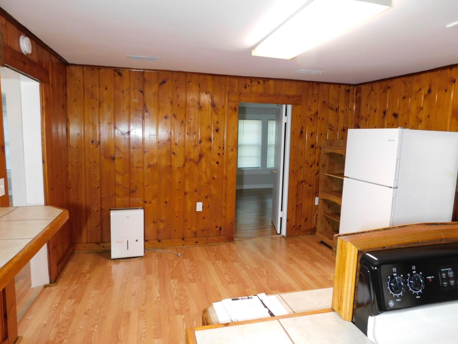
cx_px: 229
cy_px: 172
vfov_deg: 58.9
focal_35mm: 23
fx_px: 304
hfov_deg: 73.9
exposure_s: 1/30
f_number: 3
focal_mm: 4
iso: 280
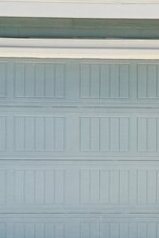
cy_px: 157
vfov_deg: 20.5
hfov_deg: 12.3
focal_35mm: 99
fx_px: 655
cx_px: 315
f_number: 8
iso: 200
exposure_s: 1/400
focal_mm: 35
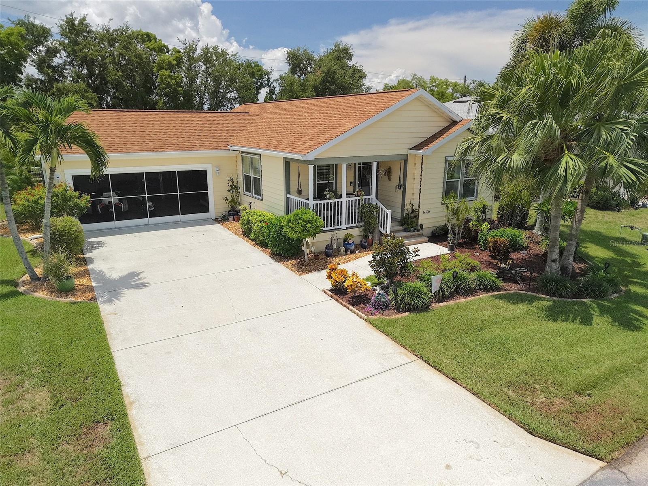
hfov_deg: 71.6
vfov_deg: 56.8
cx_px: 324
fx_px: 449
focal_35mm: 24
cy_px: 243
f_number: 1.8
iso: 800
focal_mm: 8.67
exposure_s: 1/8000
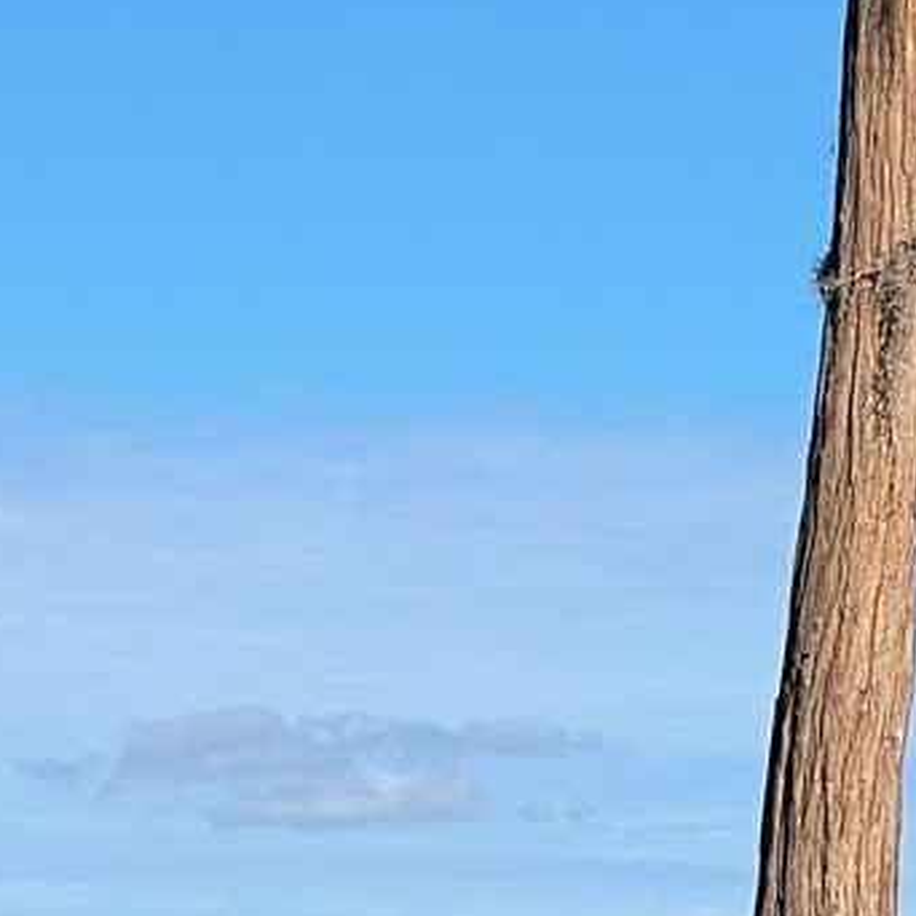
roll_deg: -0.8
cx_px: -662
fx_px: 7934
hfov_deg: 6.5
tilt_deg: +3.0
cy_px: 994
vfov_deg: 6.6
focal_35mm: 265
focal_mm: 7.5
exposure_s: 1/1647
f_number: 2.2
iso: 20
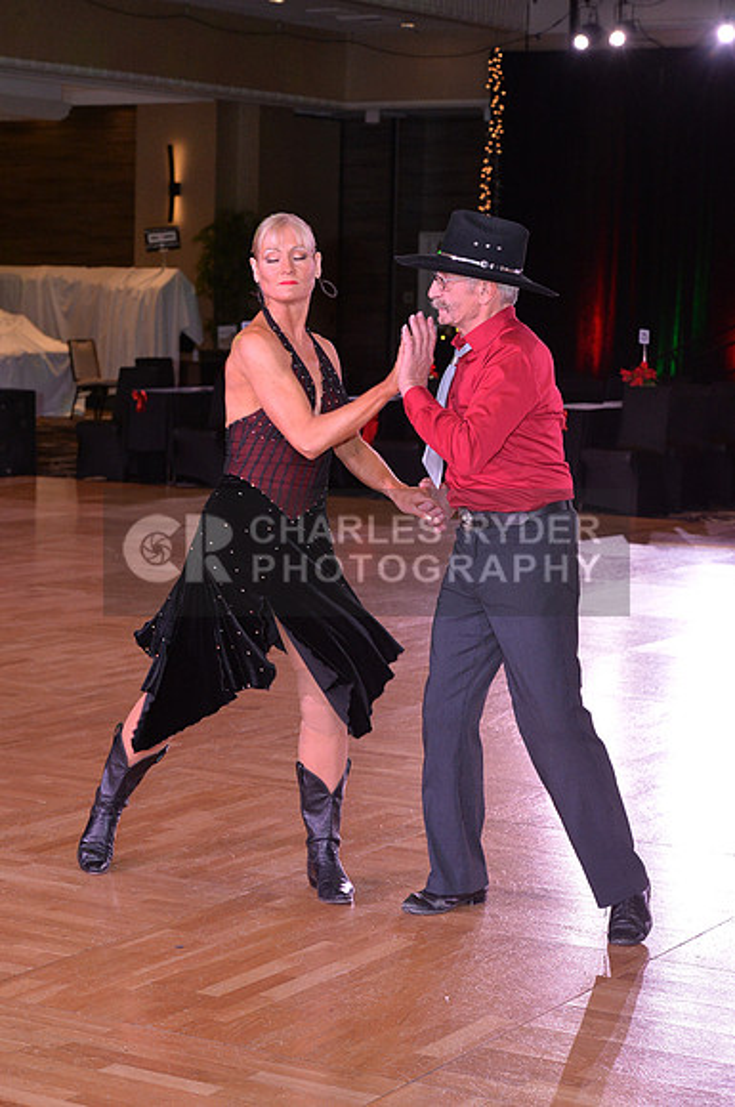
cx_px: 368
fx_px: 2611
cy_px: 554
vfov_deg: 23.9
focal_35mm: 85
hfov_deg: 16.0
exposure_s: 1/250
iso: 2000
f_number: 6.3
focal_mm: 85
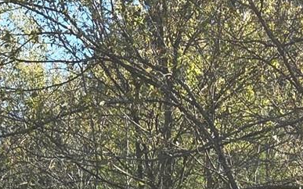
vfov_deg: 9.7
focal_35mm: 129
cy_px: 319
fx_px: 1065
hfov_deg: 16.2
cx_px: 133
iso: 80
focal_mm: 5.4
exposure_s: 1/1433
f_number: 1.8
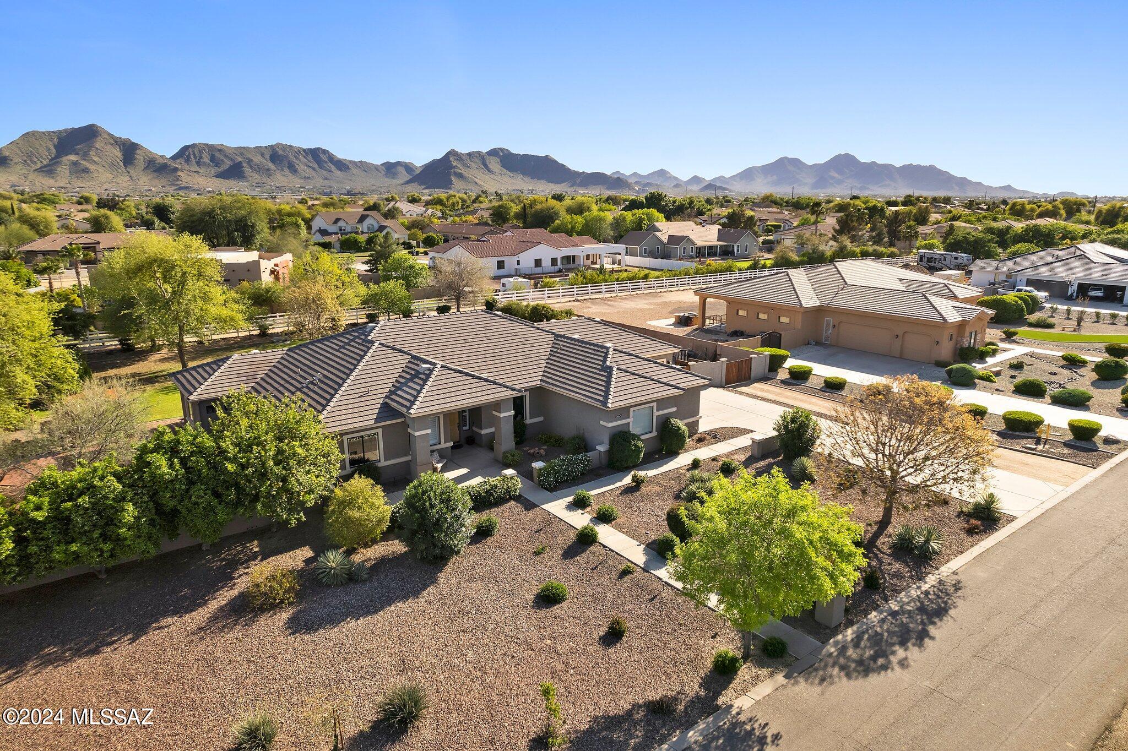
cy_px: 376
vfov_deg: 57.2
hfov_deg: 78.6
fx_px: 689
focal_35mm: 22
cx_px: 564
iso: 100
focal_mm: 8.38
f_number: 2.8
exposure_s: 1/160
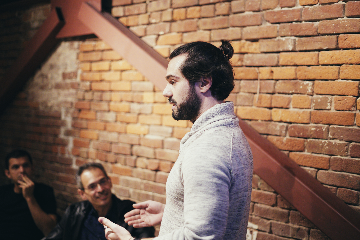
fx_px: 500
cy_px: 120
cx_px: 180
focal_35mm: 50
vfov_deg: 27.0
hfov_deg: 39.6
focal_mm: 50
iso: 800
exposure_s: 1/125
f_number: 1.8
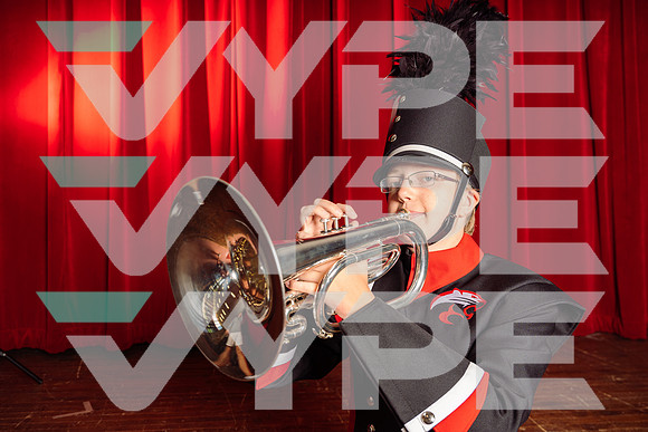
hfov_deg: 57.2
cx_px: 324
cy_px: 216
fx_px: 594
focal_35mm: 33
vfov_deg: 40.0
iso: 200
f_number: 5
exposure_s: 1/250
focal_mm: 33
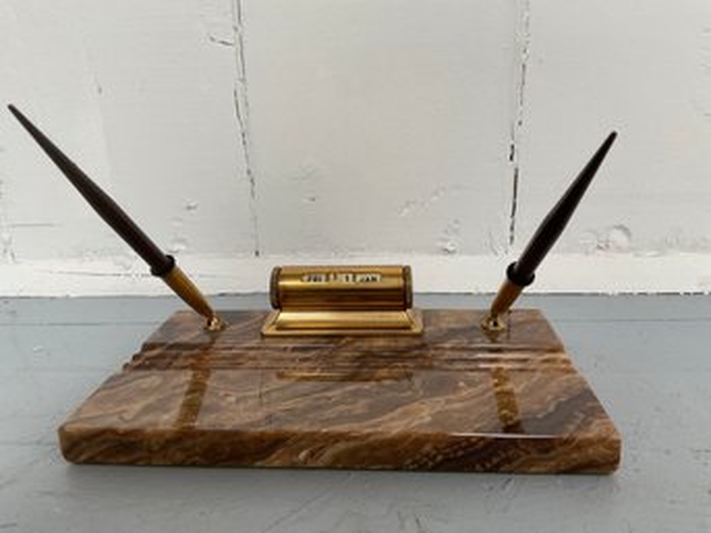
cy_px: 266
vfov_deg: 48.2
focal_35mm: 29
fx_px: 595
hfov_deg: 61.7
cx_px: 356
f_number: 1.8
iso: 32
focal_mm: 3
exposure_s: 1/122
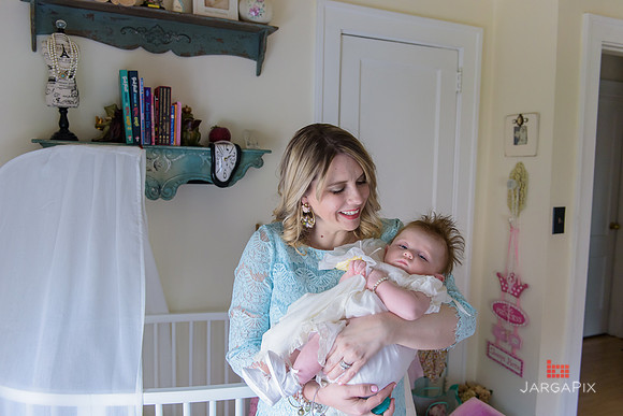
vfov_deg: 42.3
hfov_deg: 60.3
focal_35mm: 31
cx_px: 312
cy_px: 208
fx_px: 537
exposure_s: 1/160
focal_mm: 31
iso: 1600
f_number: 3.2
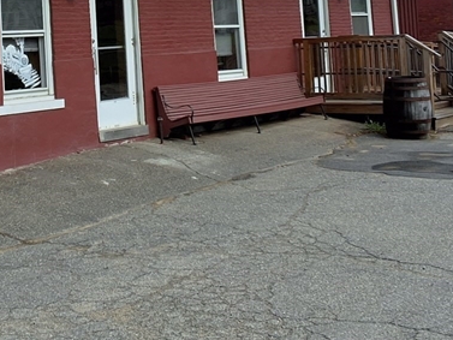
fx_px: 995
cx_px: 76
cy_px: -16
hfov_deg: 25.1
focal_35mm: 76
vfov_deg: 18.8
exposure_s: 1/1517
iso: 32
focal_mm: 2.91
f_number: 1.9
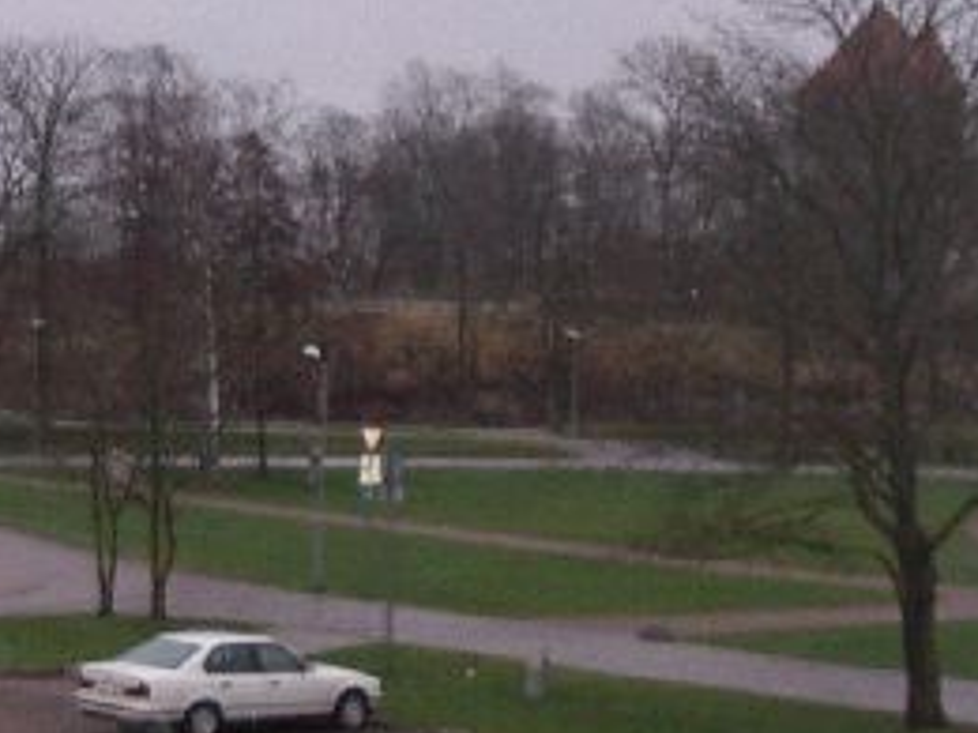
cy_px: 335
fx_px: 3306
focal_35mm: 117
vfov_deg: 12.7
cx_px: 177
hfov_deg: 16.7
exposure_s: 1/60
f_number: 2.6
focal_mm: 5.8
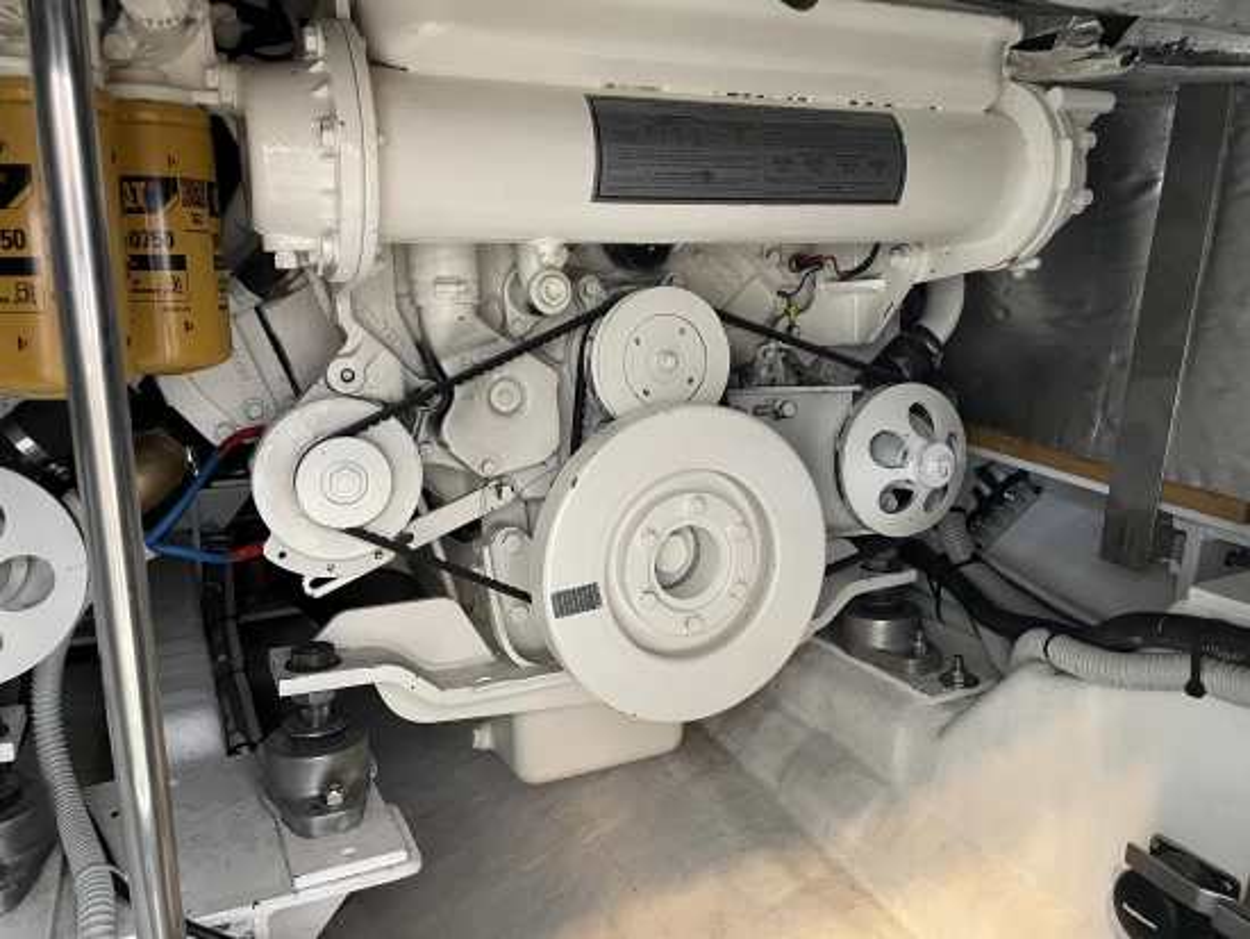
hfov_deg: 67.3
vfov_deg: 53.1
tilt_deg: -13.8
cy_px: 470
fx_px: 939
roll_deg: -1.1
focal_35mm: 26
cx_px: 625
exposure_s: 1/56
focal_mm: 4.2
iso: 500
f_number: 1.6
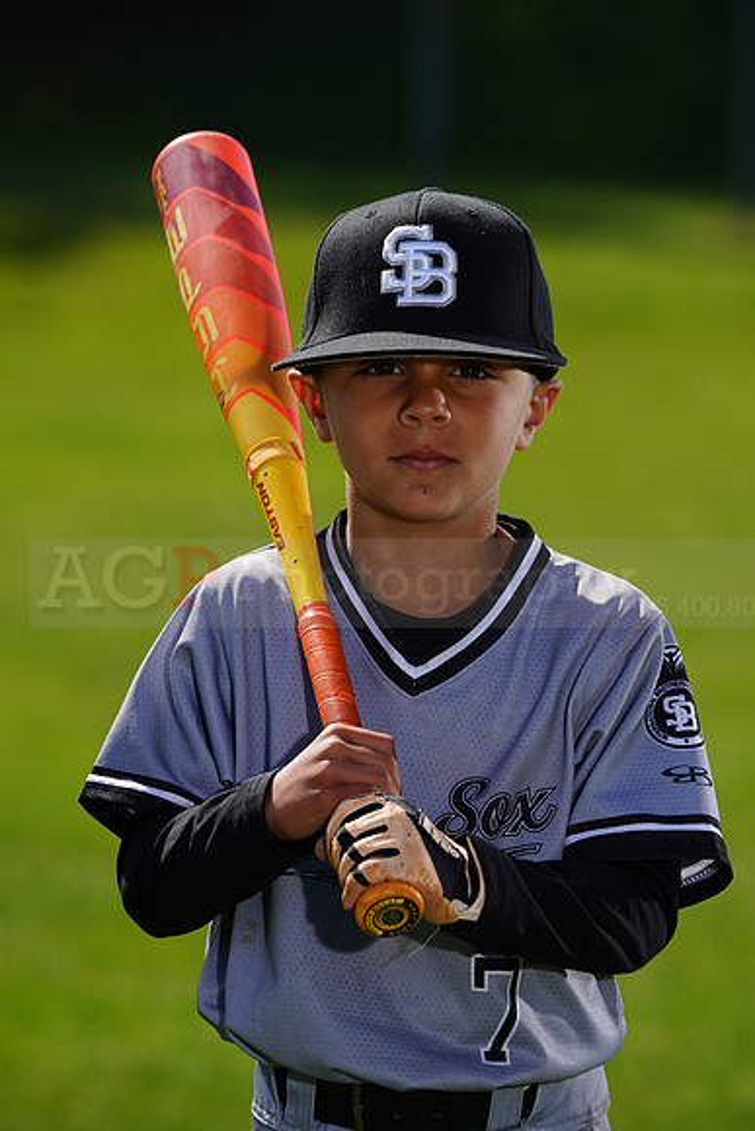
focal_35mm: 276
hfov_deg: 5.0
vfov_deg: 7.5
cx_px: 378
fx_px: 8677
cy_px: 566
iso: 100
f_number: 8
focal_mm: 276
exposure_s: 1/250
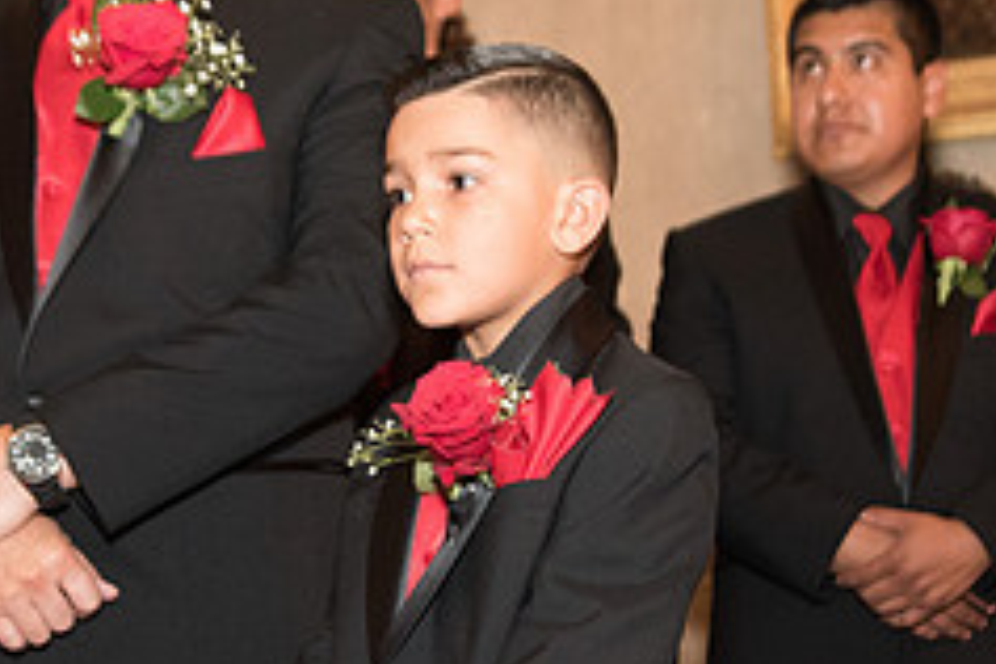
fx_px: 2573
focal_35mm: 93
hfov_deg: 21.9
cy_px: 427
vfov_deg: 14.7
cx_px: 374
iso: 4000
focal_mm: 38
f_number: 2.8
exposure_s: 1/80
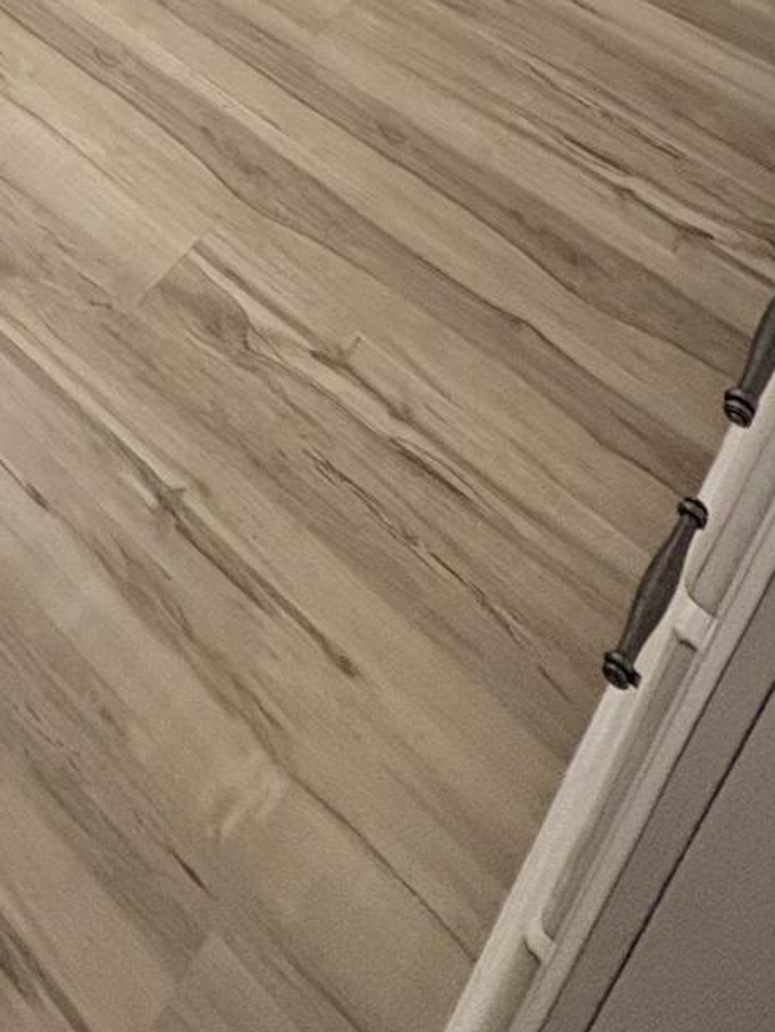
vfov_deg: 26.8
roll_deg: -1.1
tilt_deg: -19.7
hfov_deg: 25.3
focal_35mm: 46
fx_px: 1373
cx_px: -332
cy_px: -571
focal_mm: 2.22
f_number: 2.2
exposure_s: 1/120
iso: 250
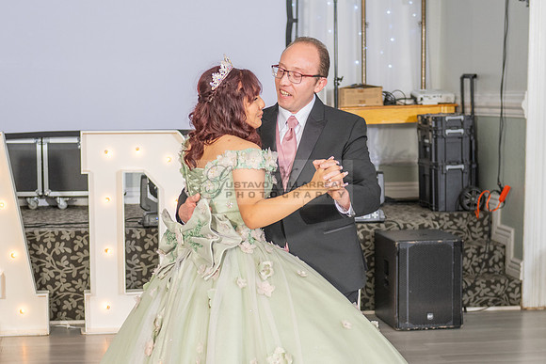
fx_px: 1330
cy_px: 298
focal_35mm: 88
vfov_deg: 15.5
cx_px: 247
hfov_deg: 23.2
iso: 500
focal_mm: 48
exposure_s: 1/160
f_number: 3.5
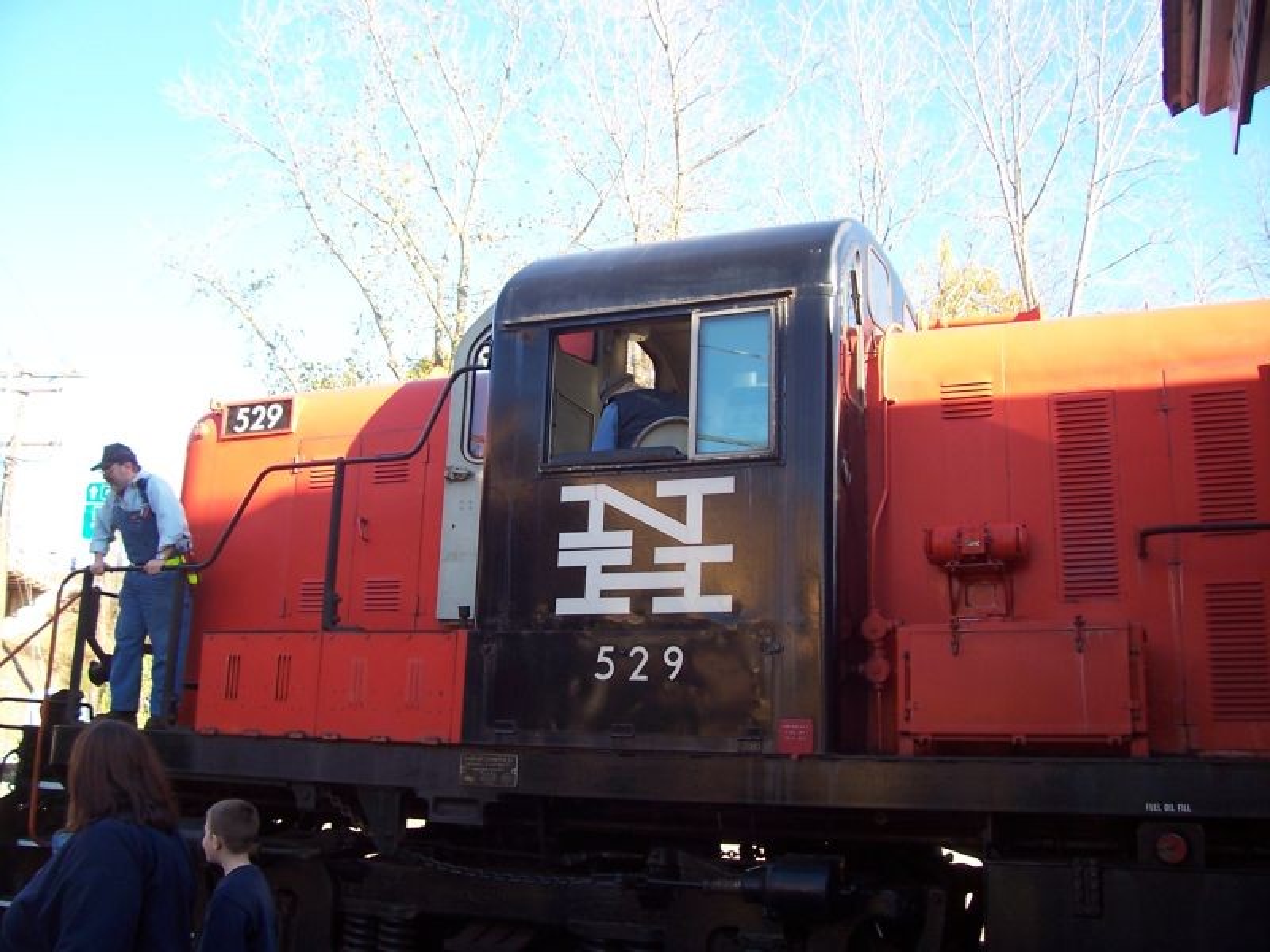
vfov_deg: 41.8
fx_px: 1247
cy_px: 476
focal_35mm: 34
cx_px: 635
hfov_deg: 54.0
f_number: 2.7
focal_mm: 5.6
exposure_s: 1/180
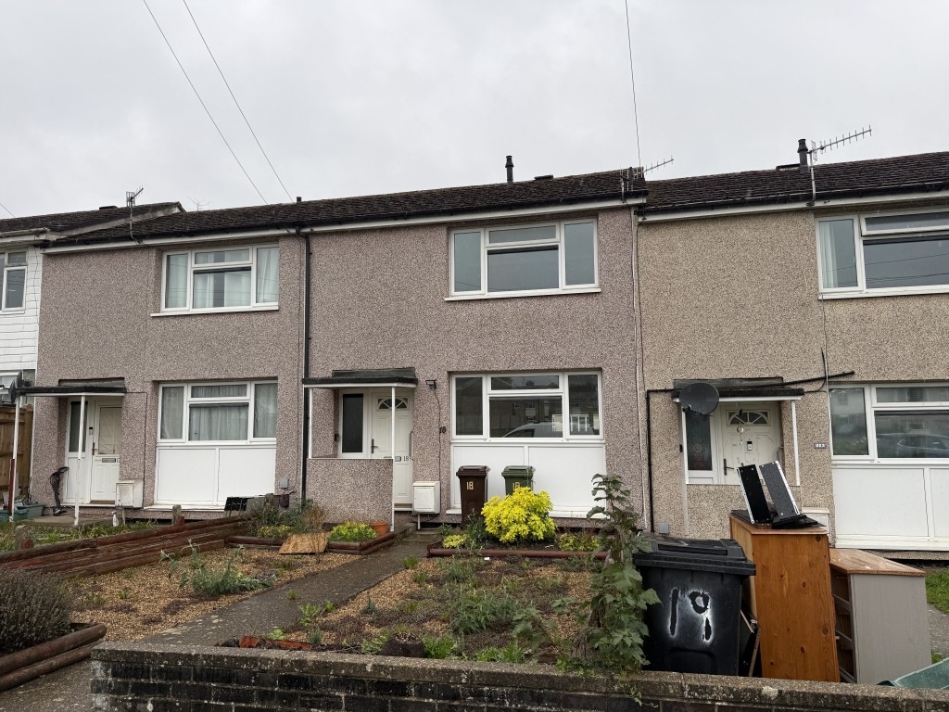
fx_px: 658
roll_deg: +0.2
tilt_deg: +4.6
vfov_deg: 56.8
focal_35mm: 24
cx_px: 474
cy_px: 356
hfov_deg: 71.6
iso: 80
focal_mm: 6.76
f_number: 1.78
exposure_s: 1/637
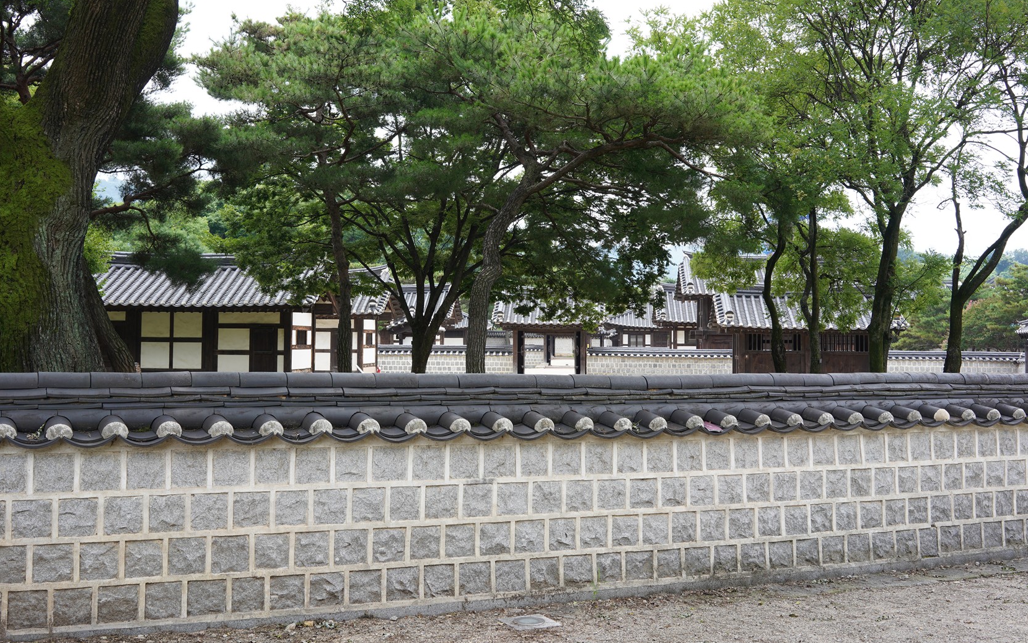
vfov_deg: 29.8
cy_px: 267
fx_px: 1205
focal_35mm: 43
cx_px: 480
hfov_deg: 46.2
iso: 200
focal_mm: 35
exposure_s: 1/100
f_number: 9
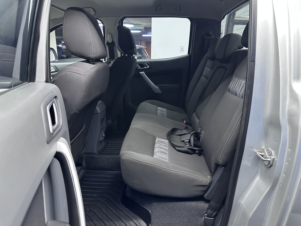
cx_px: 150
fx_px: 209
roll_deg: +0.2
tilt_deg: -16.0
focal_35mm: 24
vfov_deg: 56.8
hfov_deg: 71.6
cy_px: 113
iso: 400
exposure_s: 1/50
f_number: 1.78
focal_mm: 6.86
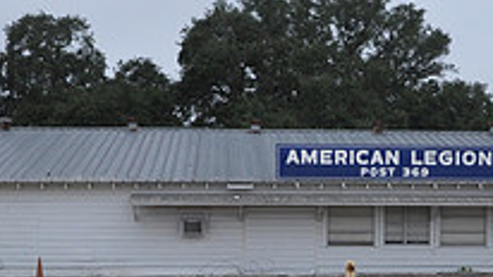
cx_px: 352
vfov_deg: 12.3
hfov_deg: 21.9
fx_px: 1268
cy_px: 283
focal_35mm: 97
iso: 400
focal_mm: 22
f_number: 5.6
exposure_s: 1/30
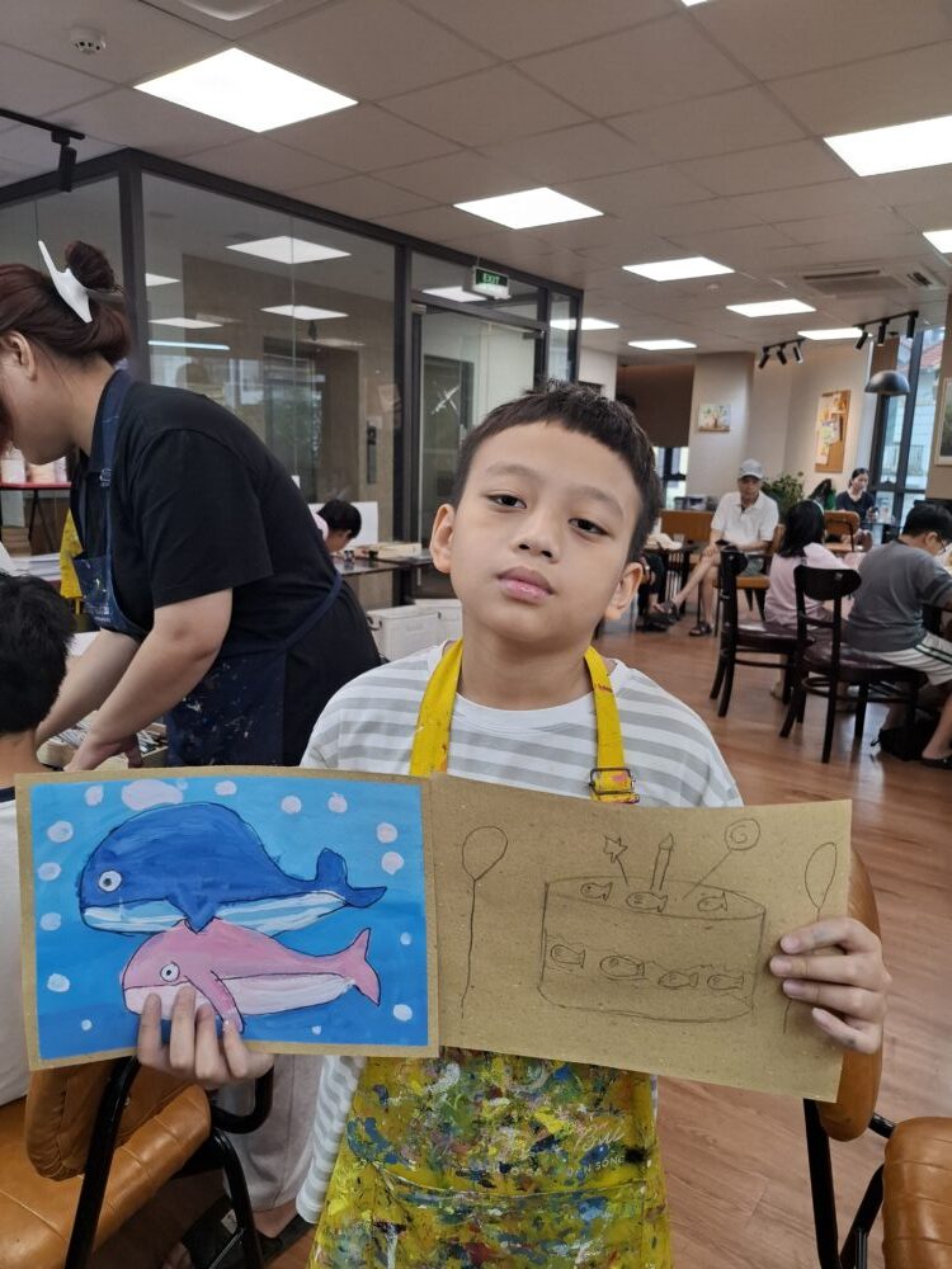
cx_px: 476
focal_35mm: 23
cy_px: 634
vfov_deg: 73.9
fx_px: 843
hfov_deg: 58.9
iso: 64
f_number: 1.8
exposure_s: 1/100
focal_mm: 5.54
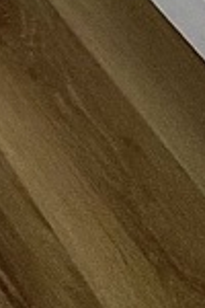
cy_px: -764
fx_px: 1196
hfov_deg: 5.9
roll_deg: +0.6
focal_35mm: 140
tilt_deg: -10.8
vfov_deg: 9.3
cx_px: -877
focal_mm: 2.22
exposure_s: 1/120
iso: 100
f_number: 2.2
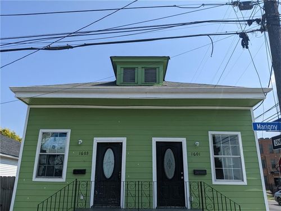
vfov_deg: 51.4
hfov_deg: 65.3
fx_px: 219
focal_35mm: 27
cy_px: 106
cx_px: 140
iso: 57
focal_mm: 4.44
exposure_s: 1/2933
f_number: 1.8
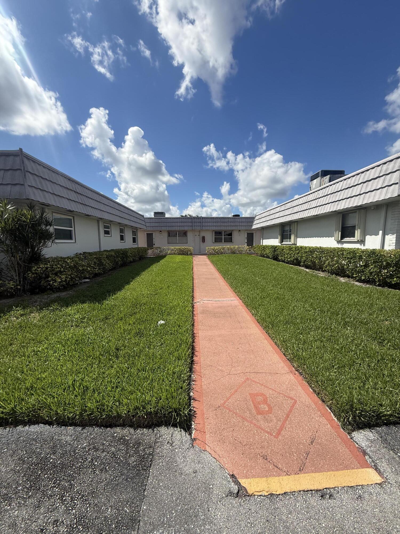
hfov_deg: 85.7
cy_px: 267
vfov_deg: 102.1
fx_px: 216
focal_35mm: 14
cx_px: 200
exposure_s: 1/3460
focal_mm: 2.22
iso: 50
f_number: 2.2
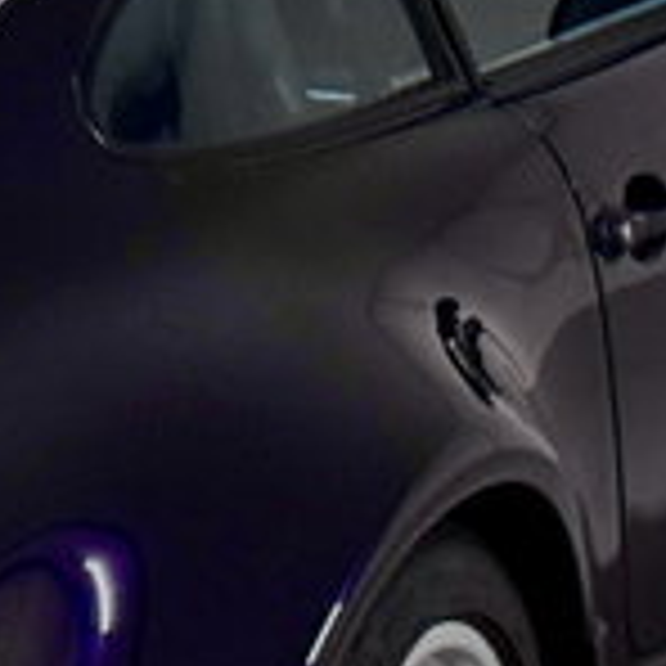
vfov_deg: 8.0
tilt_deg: -12.3
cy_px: 292
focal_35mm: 220
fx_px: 4789
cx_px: -378
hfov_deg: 7.8
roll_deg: -0.4
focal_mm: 6.76
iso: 250
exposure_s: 1/50
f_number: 1.78
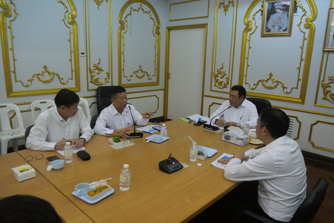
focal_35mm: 24
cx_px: 167
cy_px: 112
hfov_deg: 73.7
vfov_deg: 53.2
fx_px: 223
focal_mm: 12
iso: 3200
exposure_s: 1/200
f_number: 4.5
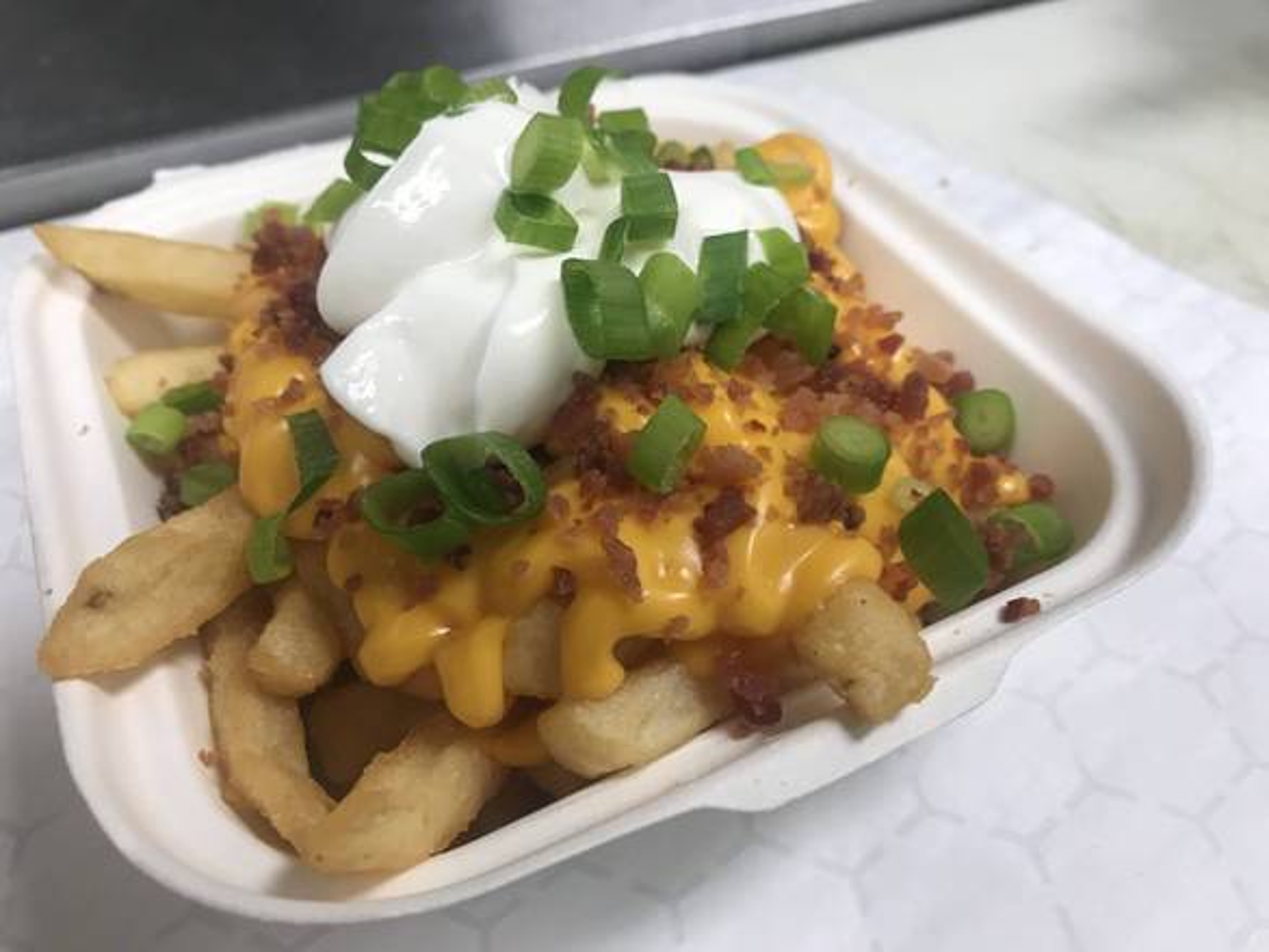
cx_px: 634
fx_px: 1027
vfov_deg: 49.8
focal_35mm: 28
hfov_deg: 63.4
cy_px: 476
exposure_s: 1/40
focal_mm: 3.99
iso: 25
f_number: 1.8
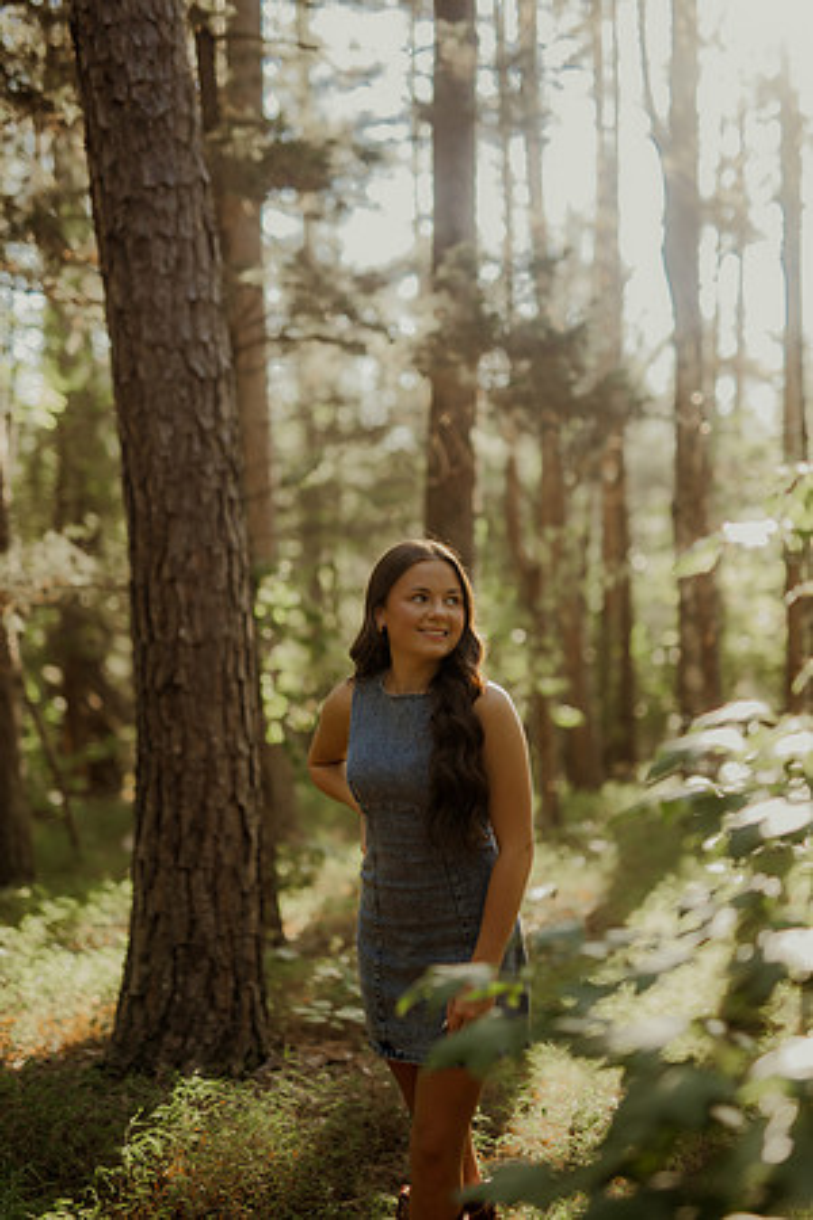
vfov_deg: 39.6
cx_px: 406
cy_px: 610
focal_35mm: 50
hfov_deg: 27.0
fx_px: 1694
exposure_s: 1/160
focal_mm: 50
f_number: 1.4
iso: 125
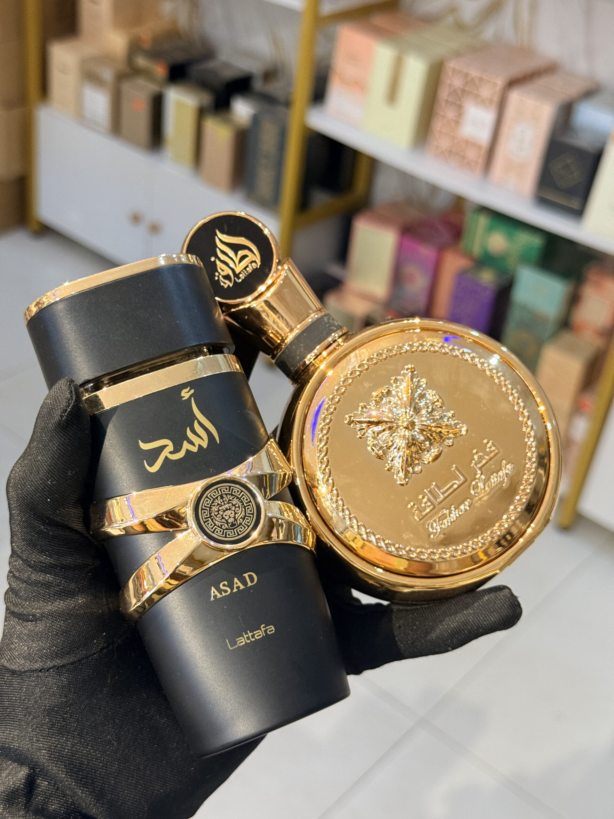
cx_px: 307
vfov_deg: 39.7
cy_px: 410
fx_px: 1135
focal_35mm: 48
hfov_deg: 30.3
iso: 200
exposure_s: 1/33
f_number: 1.78
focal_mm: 6.76
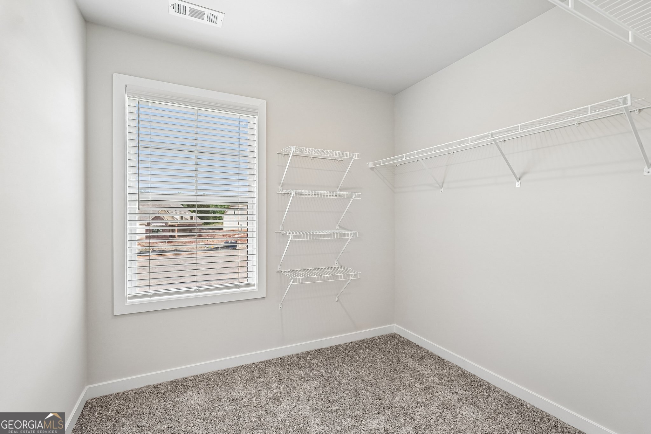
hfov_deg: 96.7
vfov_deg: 73.7
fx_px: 289
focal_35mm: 16
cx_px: 326
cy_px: 217
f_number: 8
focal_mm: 16
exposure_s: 1/125
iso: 800
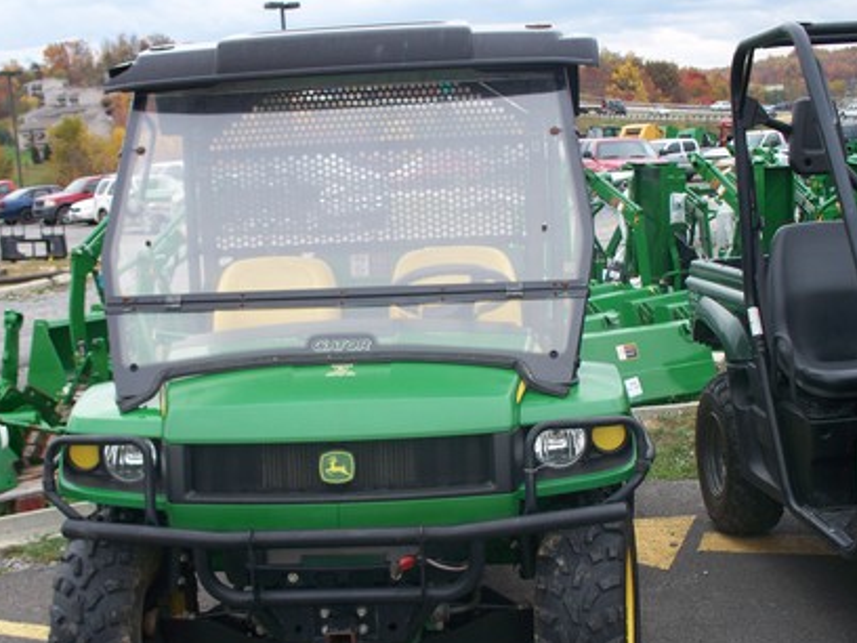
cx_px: 391
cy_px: 361
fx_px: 1188
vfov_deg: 30.2
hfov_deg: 39.6
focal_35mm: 48
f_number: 2.8
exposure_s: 1/250
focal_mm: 7.54
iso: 64
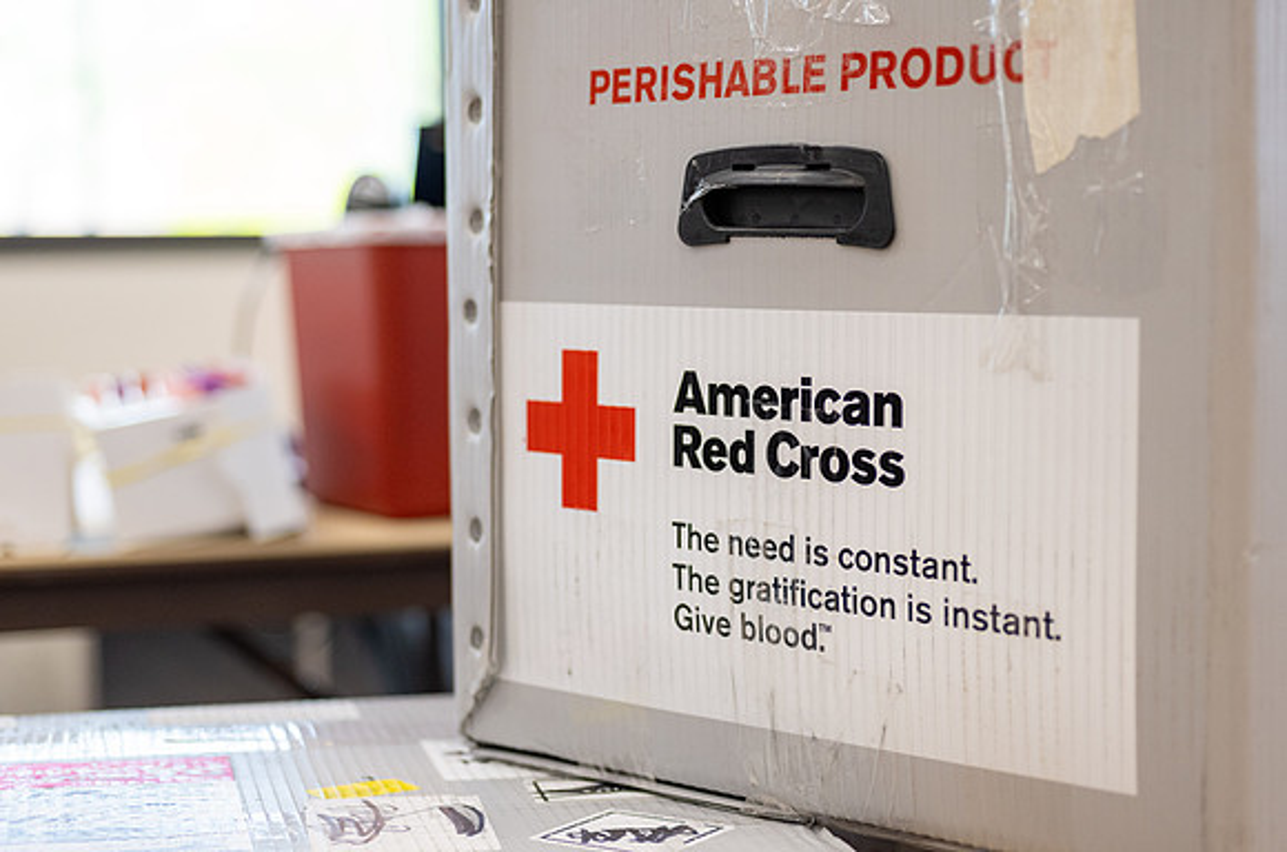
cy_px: 437
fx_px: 2275
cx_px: 670
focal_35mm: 64
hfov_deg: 31.6
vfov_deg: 21.2
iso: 1000
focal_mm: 60
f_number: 3.2
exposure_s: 1/200
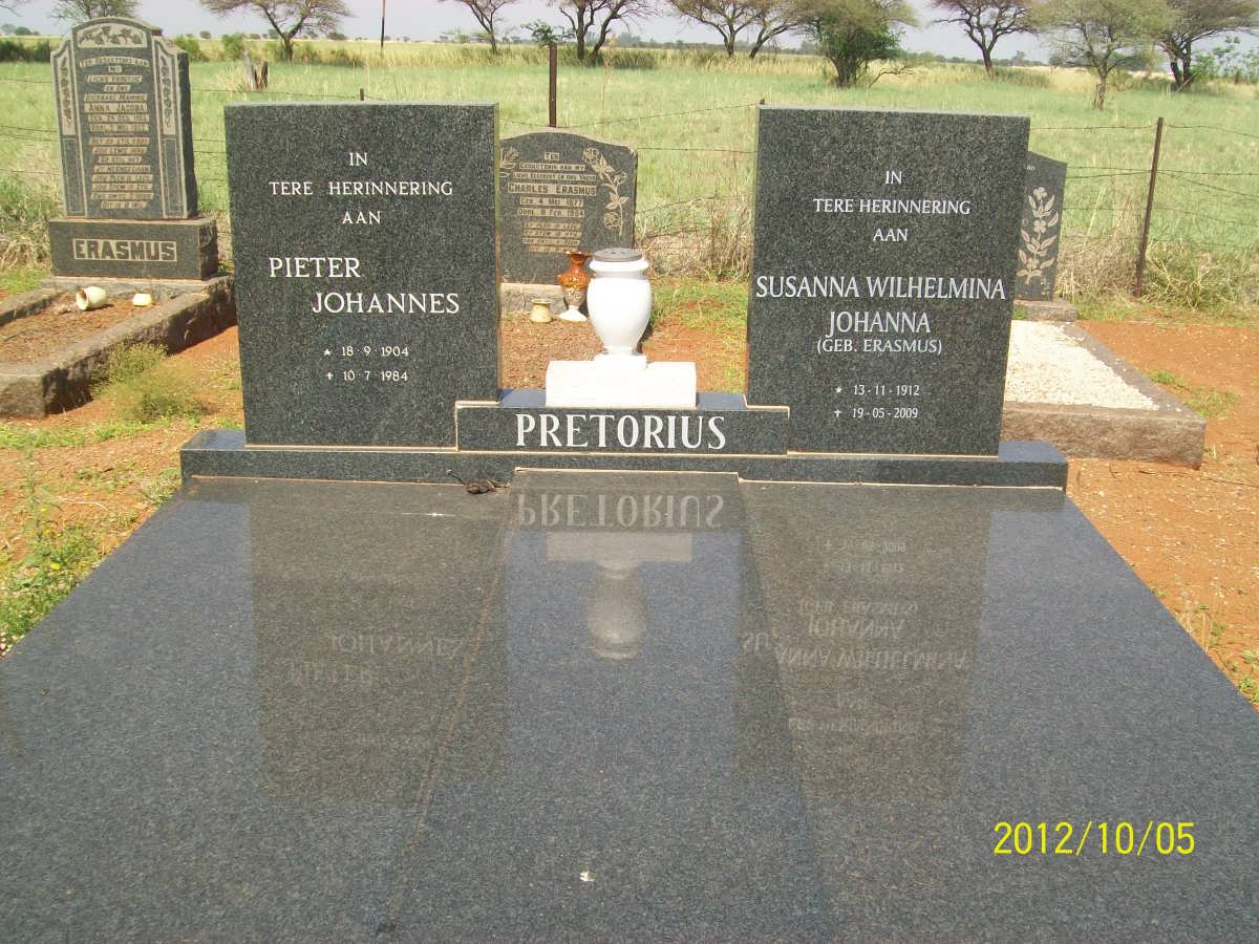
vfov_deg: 39.7
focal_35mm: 36
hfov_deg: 51.4
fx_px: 1309
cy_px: 472
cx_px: 630
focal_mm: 6
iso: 64
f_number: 4.8
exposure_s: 1/320
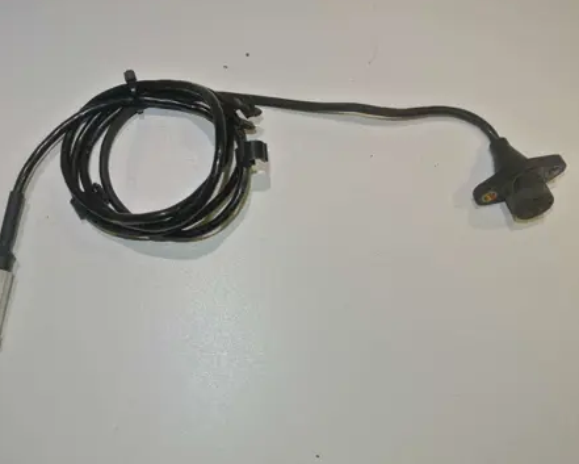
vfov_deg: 38.2
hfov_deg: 46.6
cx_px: 240
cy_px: 230
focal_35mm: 39
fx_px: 668
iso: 200
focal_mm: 12.7
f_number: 4.5
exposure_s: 1/60
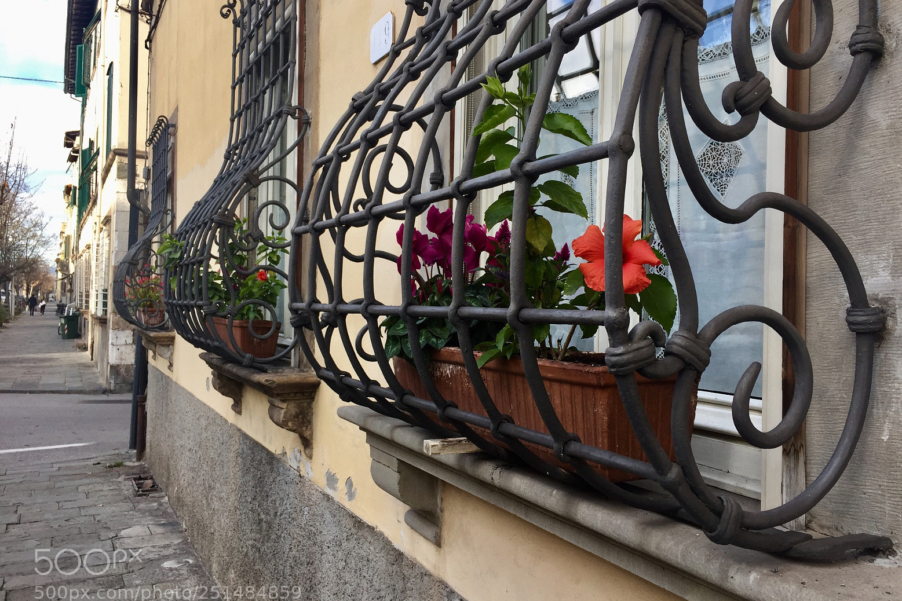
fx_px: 777
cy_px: 291
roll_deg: -2.7
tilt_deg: -1.2
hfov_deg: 60.3
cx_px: 462
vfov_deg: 42.3
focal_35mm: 31
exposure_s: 1/293
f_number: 2.2
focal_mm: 4.15
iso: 32
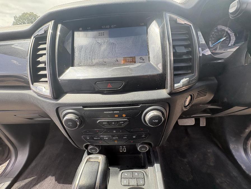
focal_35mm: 14
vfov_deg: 85.7
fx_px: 102
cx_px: 126
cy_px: 94
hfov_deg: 102.1
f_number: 2.2
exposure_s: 1/139
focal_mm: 2.22
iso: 50
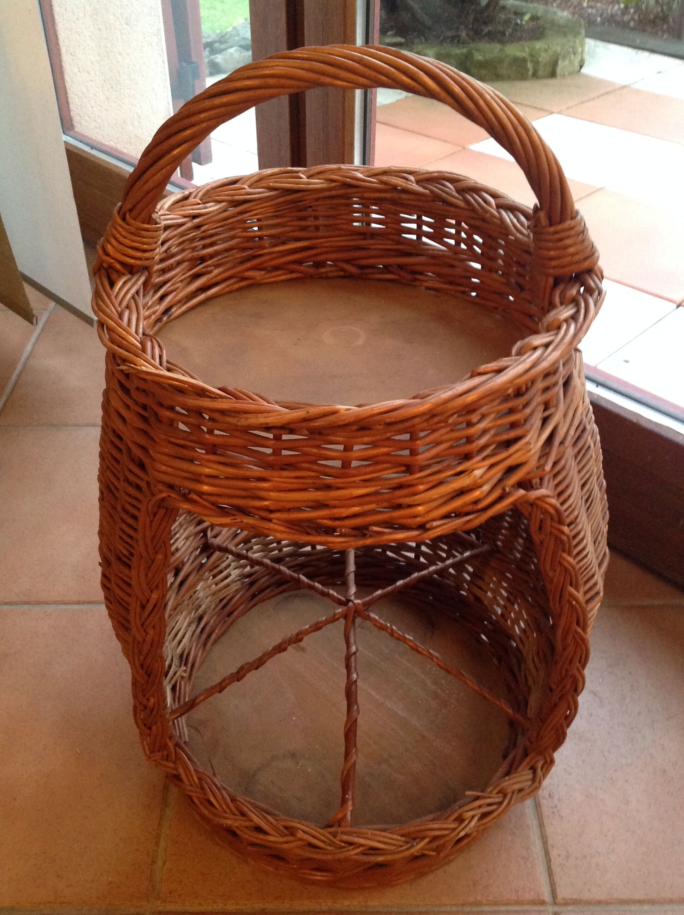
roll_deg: +0.4
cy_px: 458
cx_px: 342
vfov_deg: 52.7
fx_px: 925
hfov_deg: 40.6
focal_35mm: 35
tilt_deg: -39.9
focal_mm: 4.28
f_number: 2.4
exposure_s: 1/17
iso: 400
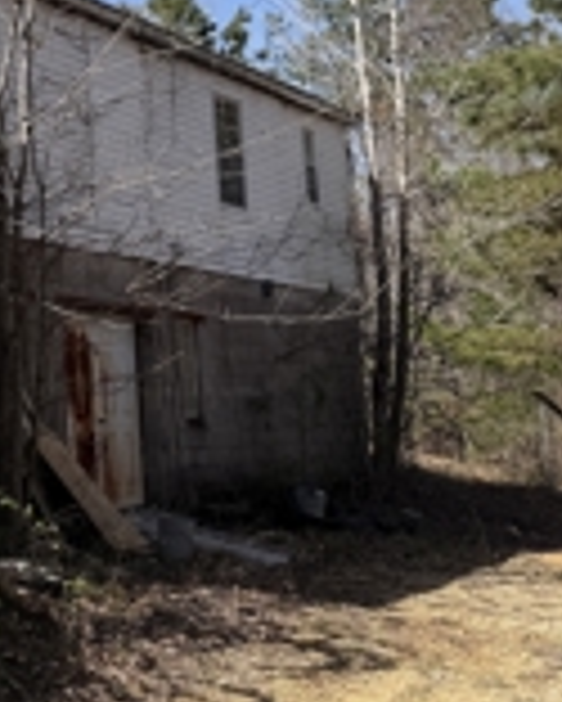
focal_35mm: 60
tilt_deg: +12.2
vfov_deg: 30.4
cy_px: 112
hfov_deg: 21.5
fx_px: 1246
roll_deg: +0.2
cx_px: -270
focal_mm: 6.76
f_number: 1.78
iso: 80
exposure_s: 1/3953
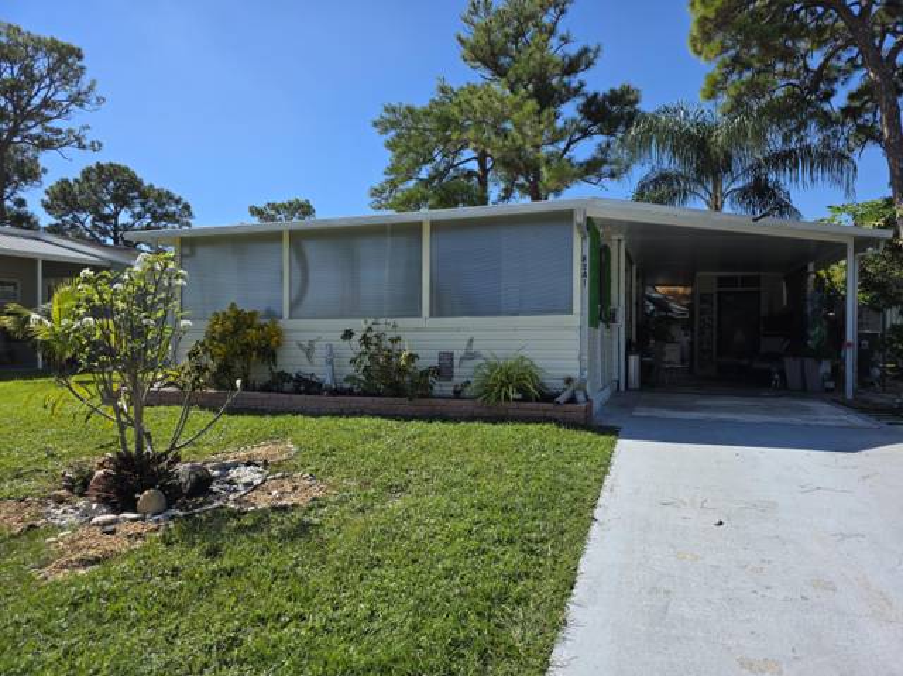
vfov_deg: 58.8
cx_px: 452
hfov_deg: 74.0
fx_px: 600
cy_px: 338
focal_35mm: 23
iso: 80
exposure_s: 1/5778
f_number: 1.7
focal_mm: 6.3
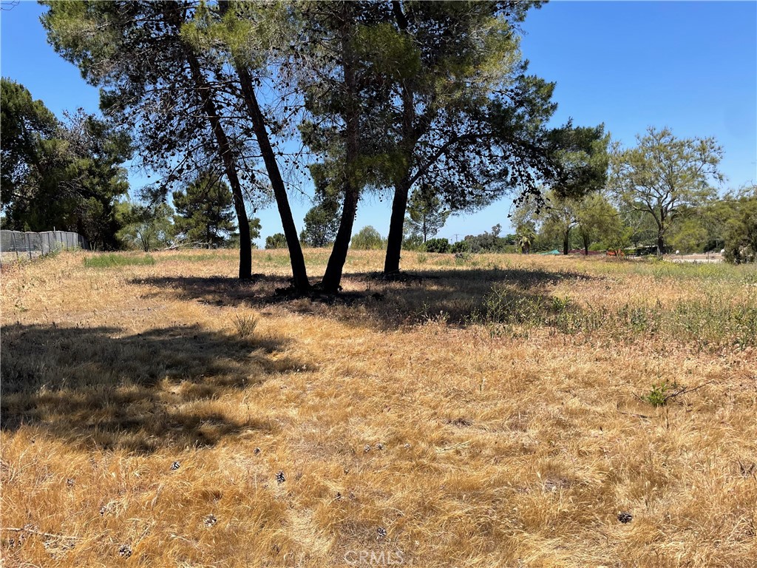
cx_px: 378
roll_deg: +4.9
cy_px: 284
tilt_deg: -3.8
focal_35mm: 26
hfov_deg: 67.3
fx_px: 569
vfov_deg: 53.1
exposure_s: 1/2398
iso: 32
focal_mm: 4.2
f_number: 1.6
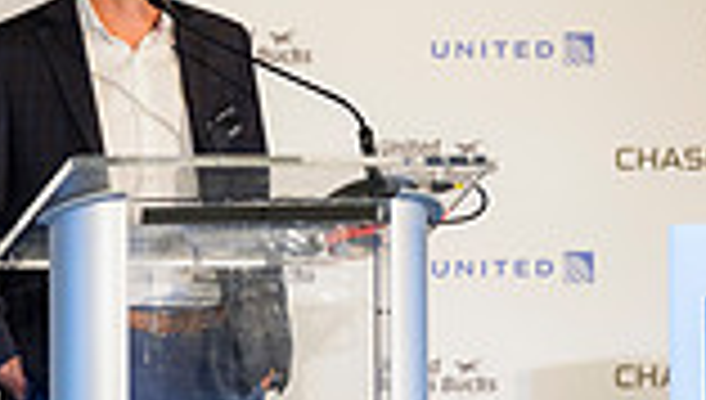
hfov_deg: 4.8
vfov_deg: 2.7
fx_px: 8421
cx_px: 135
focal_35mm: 449
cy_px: 265
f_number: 2.8
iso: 900
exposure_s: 1/160
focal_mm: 150
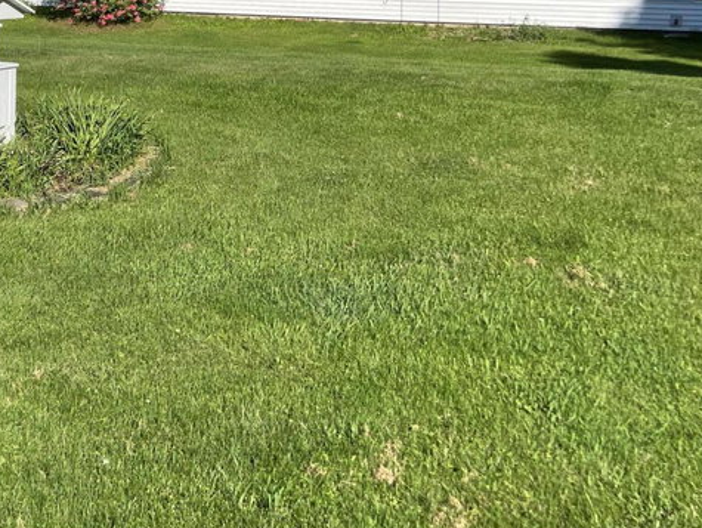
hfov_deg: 31.9
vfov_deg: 24.7
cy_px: -25
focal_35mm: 56
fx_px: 1137
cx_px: 12
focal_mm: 5.7
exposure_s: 1/5882
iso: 50
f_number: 1.5
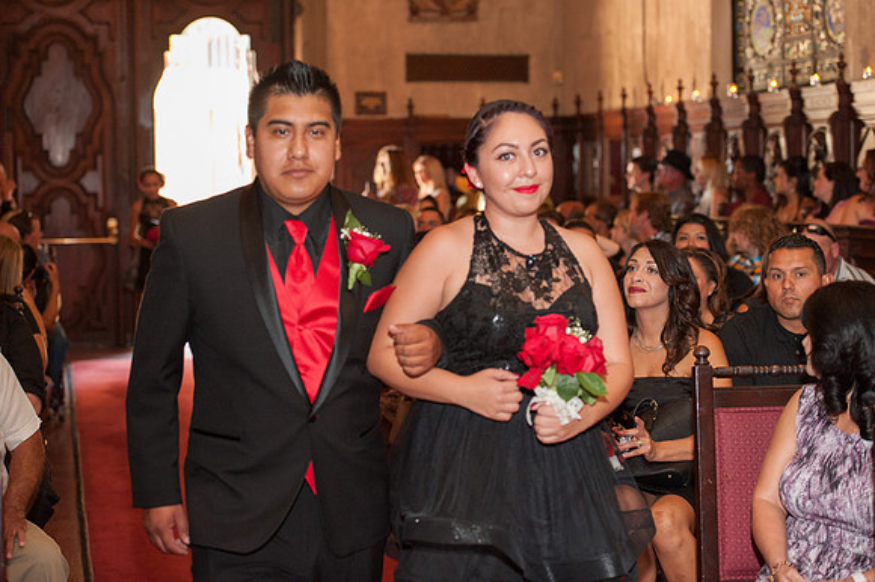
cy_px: 291
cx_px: 438
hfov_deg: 28.9
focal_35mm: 70
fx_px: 1700
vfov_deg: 19.4
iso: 2500
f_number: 3.5
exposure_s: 1/100
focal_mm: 70
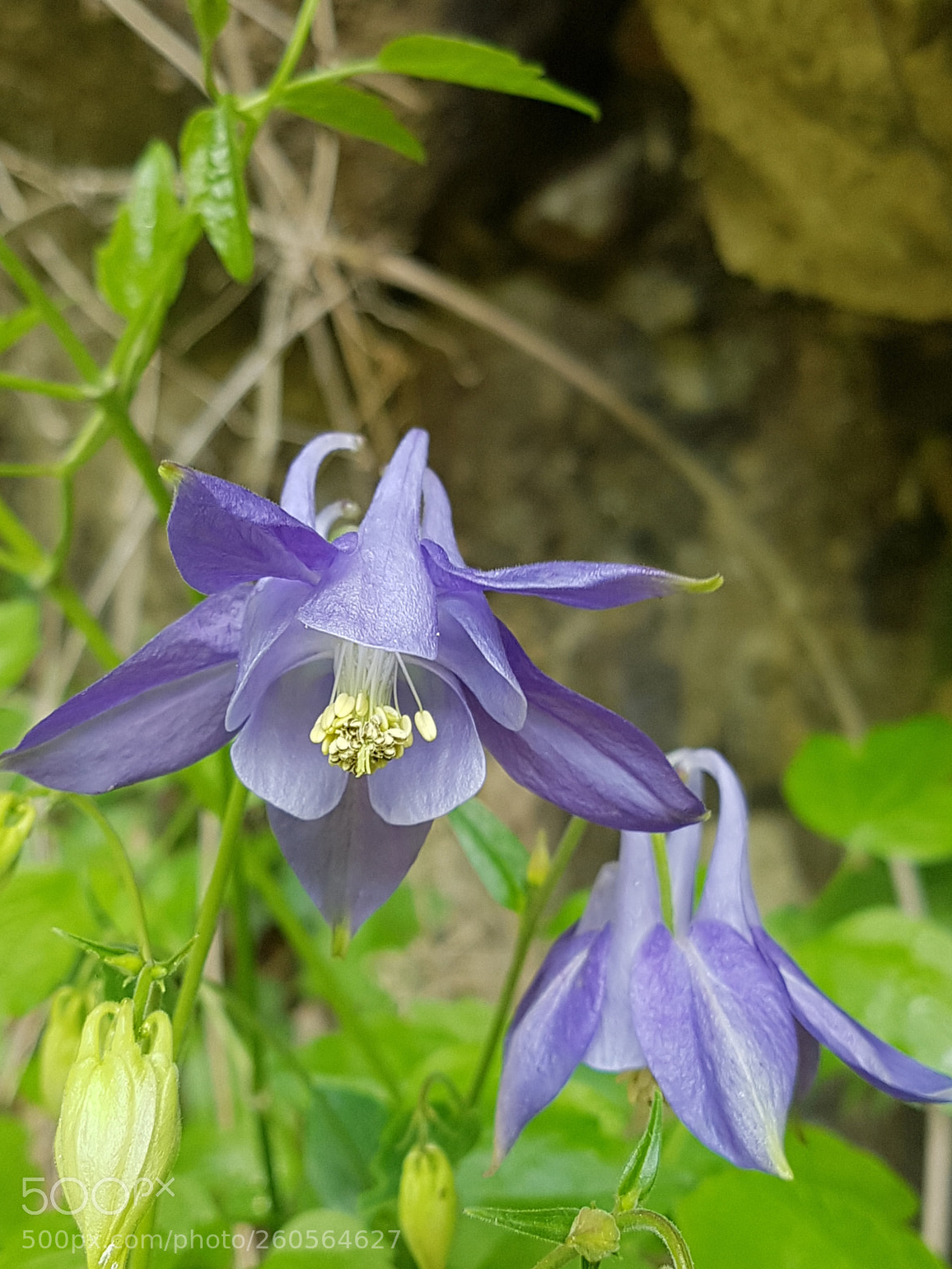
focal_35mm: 27
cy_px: 646
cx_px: 464
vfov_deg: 65.3
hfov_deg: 51.4
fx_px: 990
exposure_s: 1/171
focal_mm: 4.2
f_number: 1.7
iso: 50
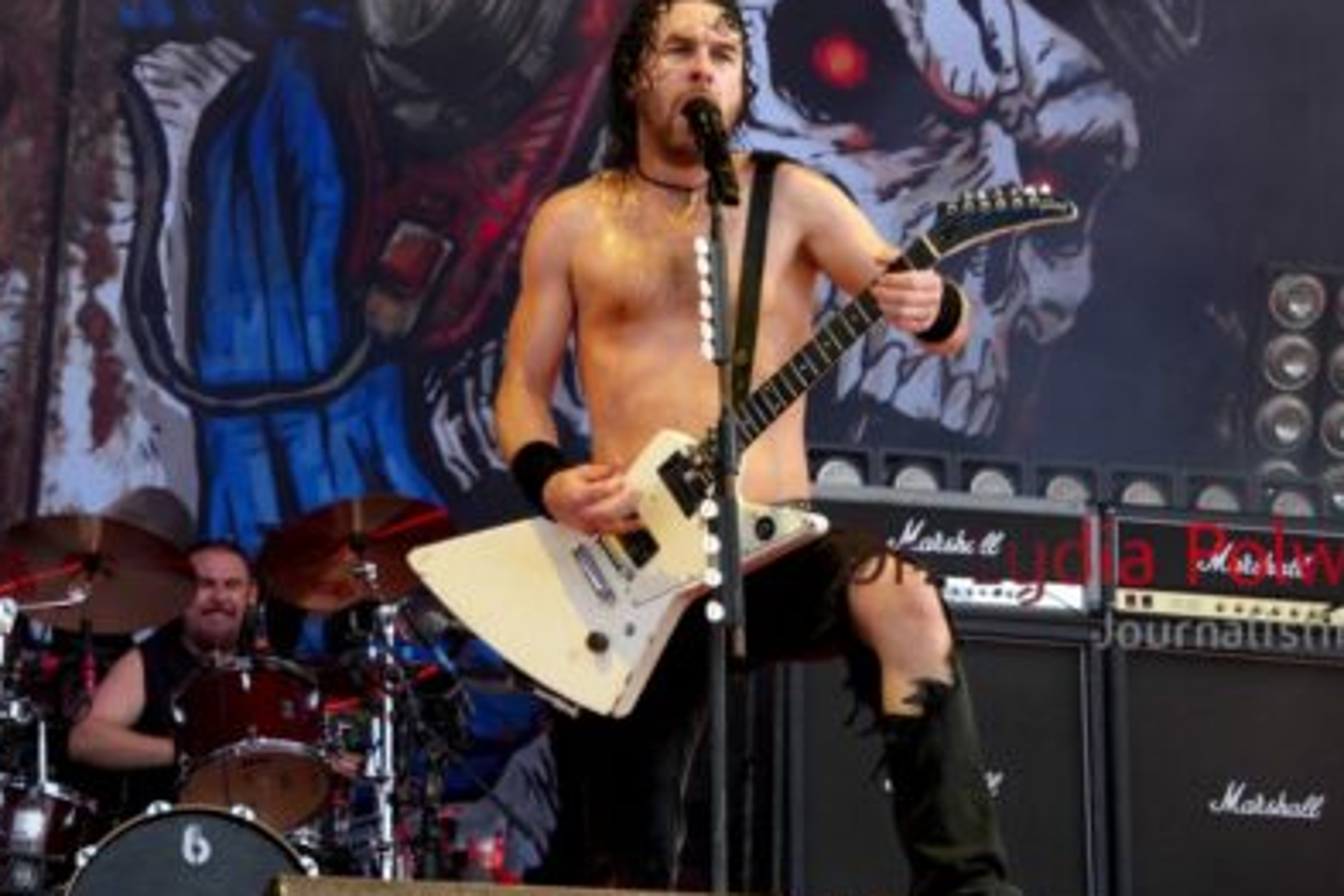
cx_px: 557
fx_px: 4816
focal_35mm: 129
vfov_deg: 10.6
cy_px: 38
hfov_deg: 15.9
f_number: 4.5
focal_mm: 44
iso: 100
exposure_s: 1/160
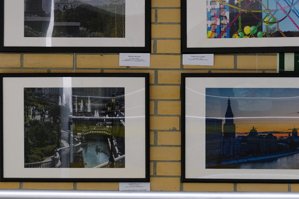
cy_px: 73
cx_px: 190
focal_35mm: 139
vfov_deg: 9.9
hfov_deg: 14.8
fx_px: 1153
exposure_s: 1/100
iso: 400
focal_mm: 55
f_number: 5
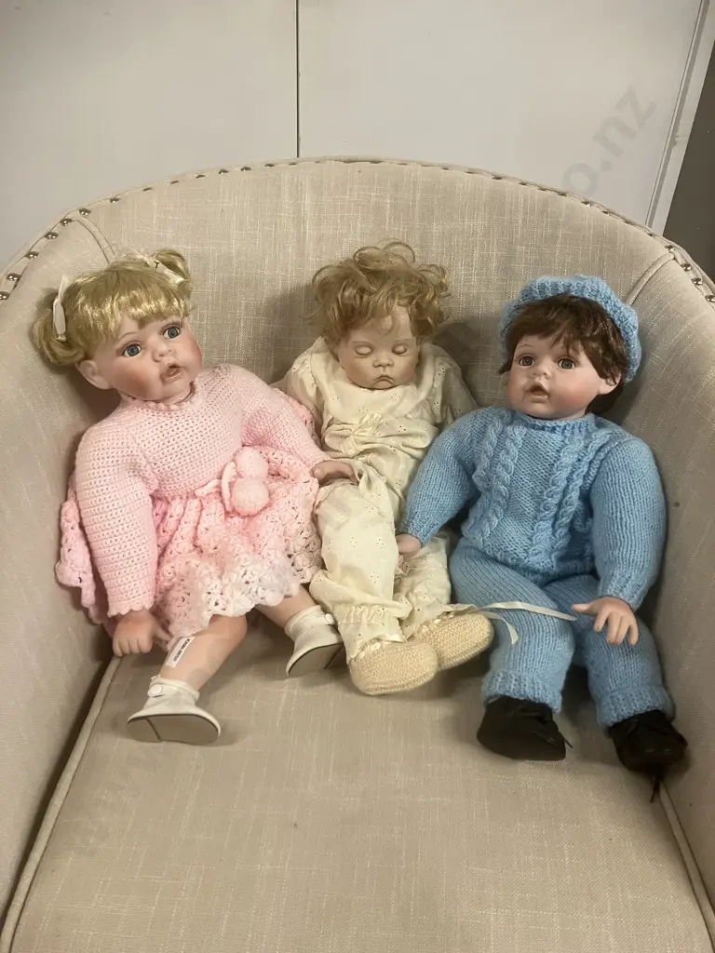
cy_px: 476
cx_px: 358
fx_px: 771
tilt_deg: -34.4
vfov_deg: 63.4
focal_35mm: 28
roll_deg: -1.7
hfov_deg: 49.7
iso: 125
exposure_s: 1/50
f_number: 1.8
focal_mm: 3.99
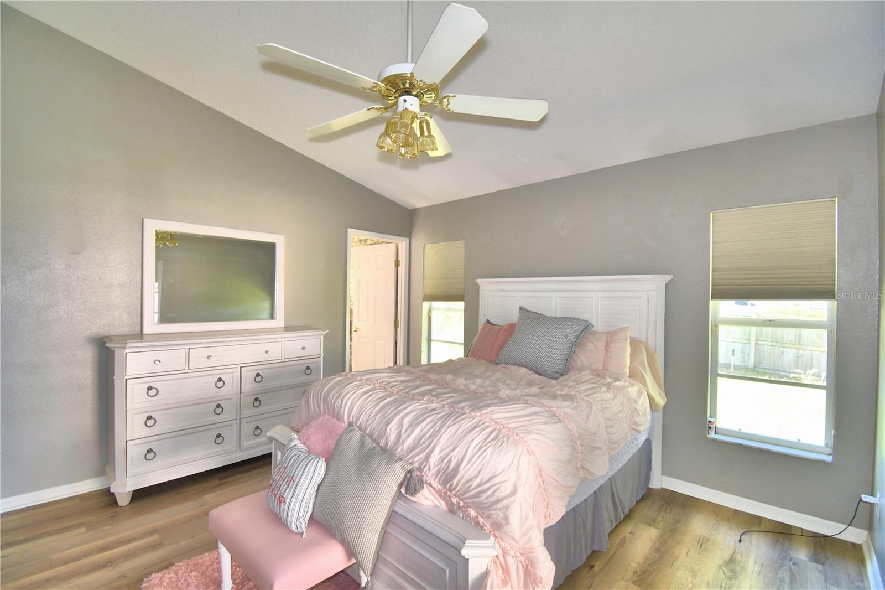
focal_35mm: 15
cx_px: 442
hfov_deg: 100.4
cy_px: 295
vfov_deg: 77.3
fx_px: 369
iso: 250
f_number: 4.5
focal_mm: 10
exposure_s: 1/30
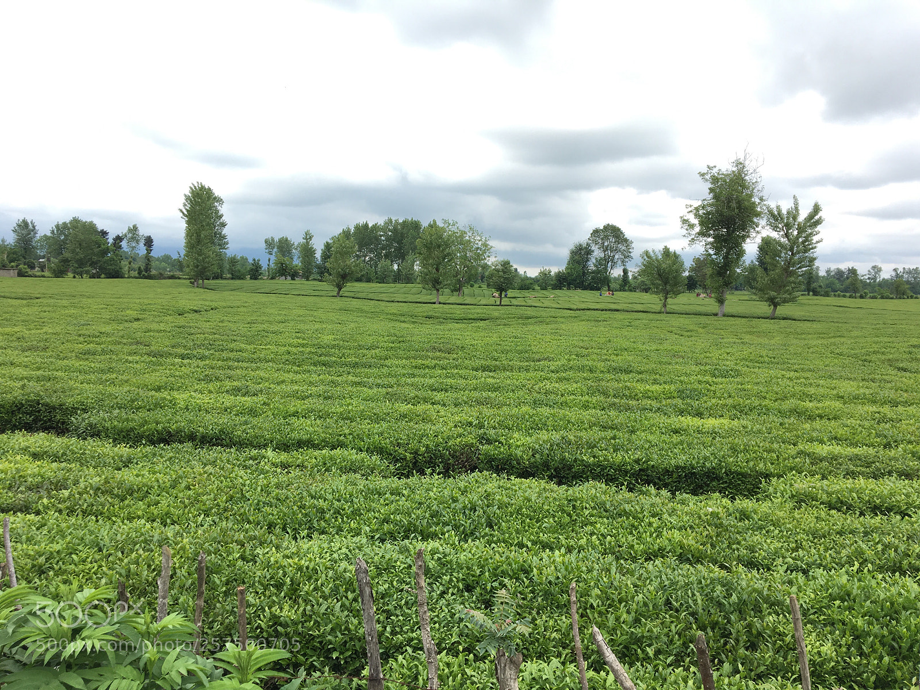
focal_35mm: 29
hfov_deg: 61.7
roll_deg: -0.1
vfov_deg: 48.2
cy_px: 345
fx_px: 771
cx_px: 460
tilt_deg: -4.5
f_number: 2.2
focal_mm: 4.15
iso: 25
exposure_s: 1/620
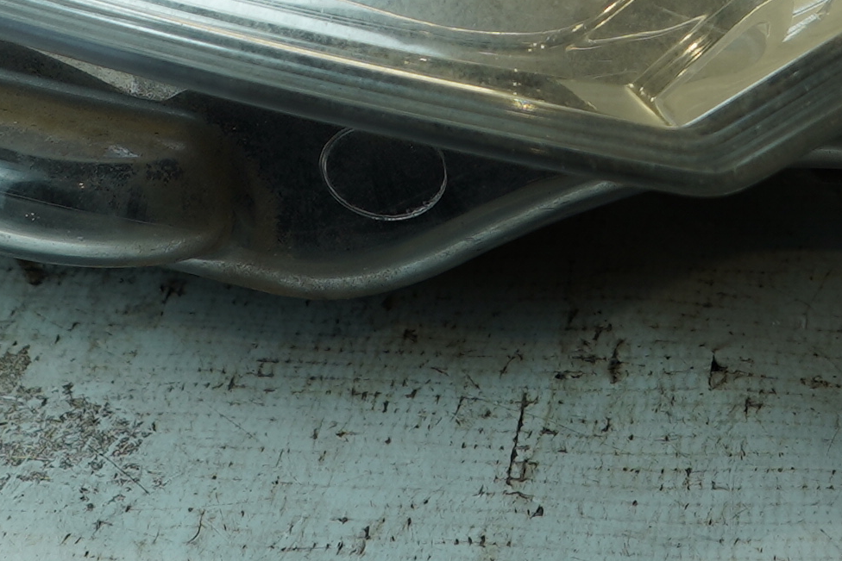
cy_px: -430
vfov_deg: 10.7
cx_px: 603
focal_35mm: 121
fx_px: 2830
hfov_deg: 16.9
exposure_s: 1/100
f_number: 4
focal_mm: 20
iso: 100
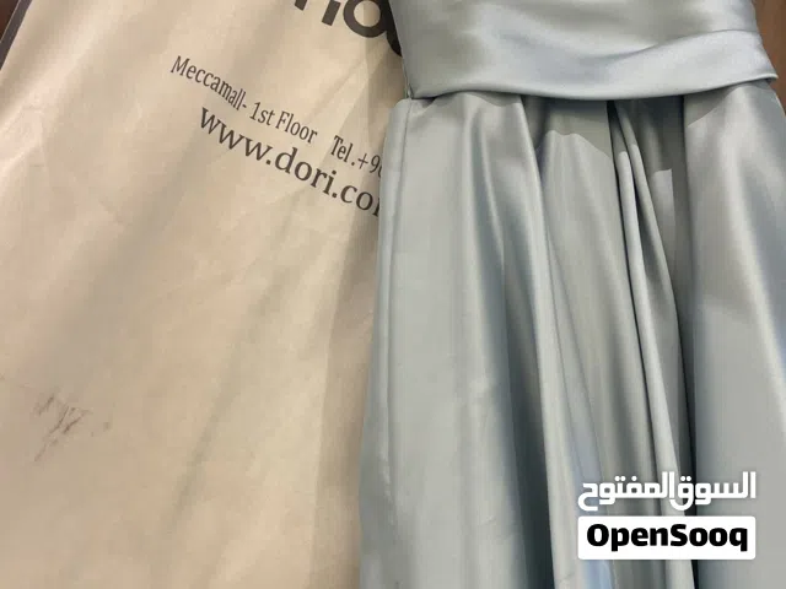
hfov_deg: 69.4
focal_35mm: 25
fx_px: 568
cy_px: 294
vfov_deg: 54.9
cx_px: 393
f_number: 1.6
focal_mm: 5.1
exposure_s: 1/100
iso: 125
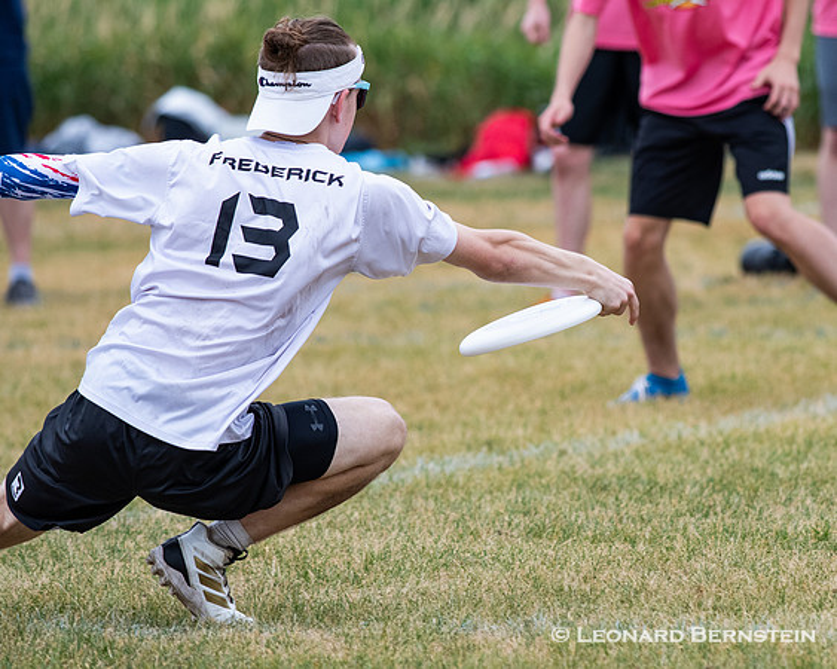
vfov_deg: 2.8
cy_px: 368
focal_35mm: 558
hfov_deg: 3.5
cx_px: 553
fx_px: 13815
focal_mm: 300
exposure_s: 1/2000
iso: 800
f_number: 5.6
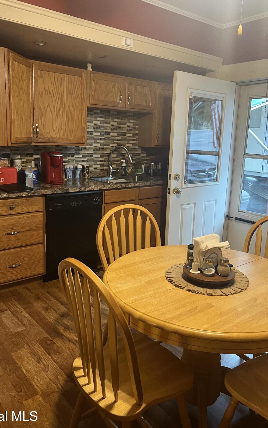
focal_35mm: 30
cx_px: 144
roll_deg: -1.0
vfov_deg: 62.9
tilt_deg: -10.7
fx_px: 351
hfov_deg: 41.8
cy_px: 205
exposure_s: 1/60
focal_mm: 5.7
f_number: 1.5
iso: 250
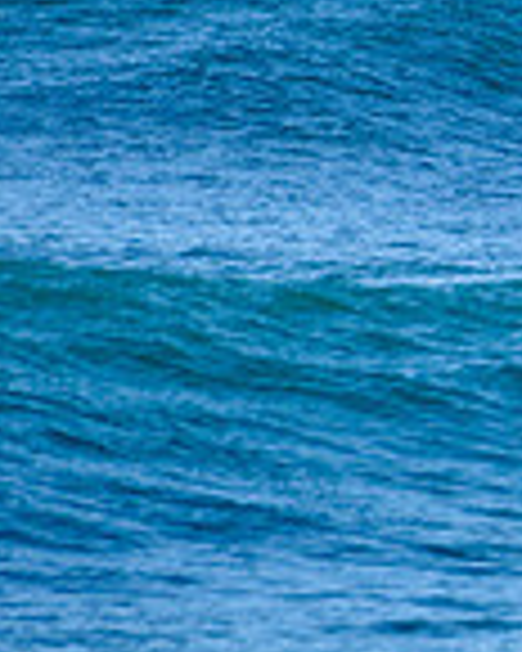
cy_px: 58
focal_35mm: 2302
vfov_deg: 0.8
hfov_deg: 0.7
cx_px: 1380
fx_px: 44455
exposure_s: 1/2000
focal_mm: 500
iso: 250
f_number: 5.6
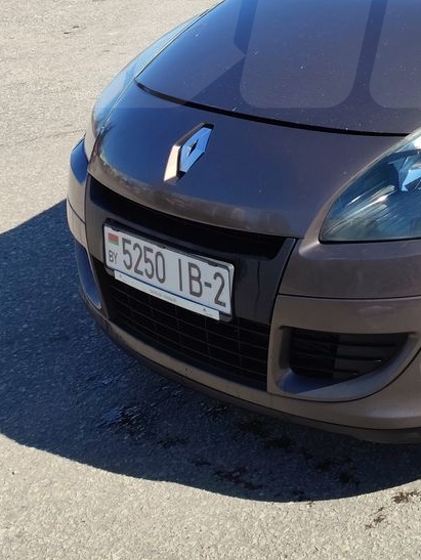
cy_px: -3
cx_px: 553
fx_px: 1182
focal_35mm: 73
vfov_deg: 25.3
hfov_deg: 18.7
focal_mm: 4.71
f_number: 1.79
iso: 50
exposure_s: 1/954
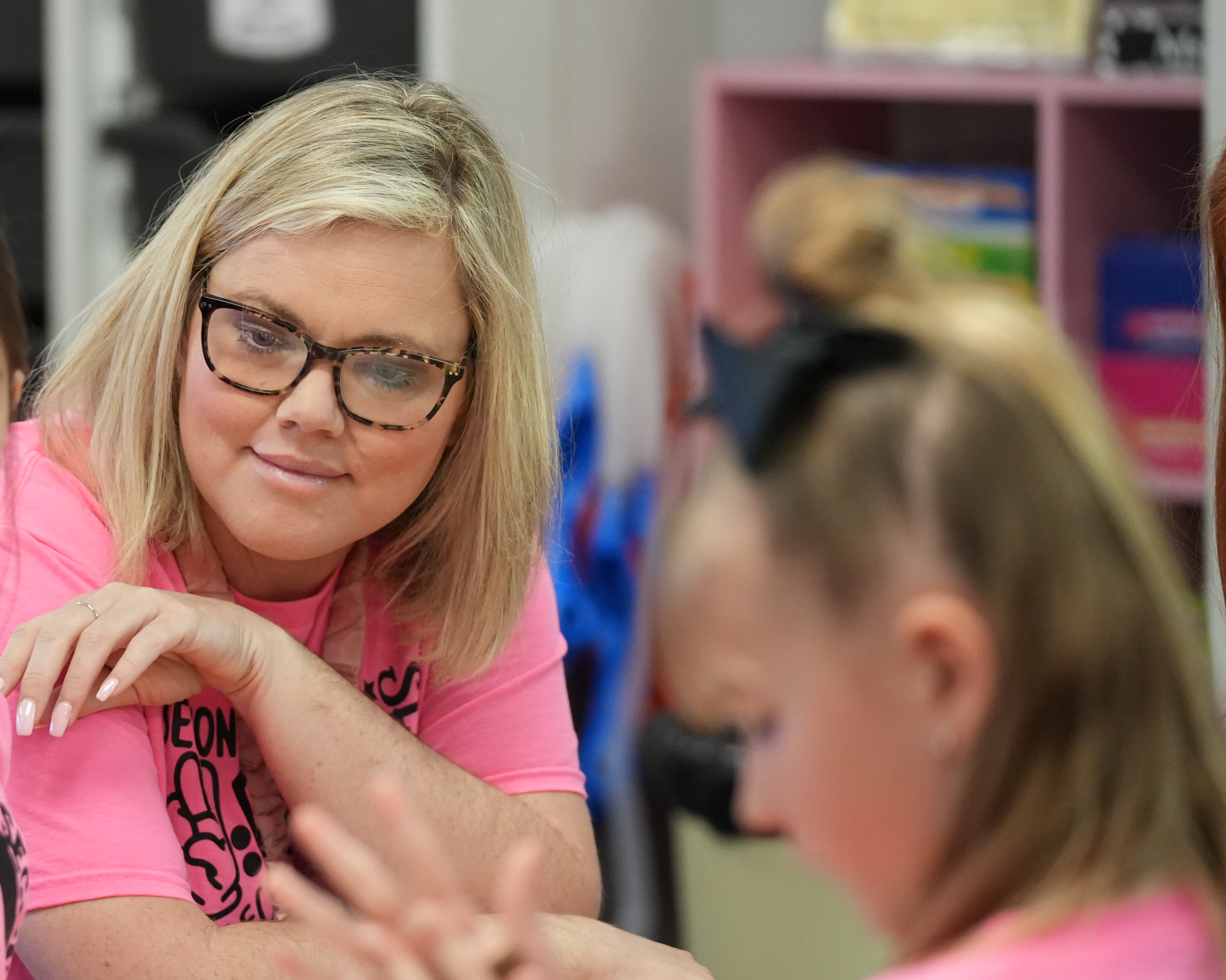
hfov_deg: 8.4
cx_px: 169
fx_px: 8309
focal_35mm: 229
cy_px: 422
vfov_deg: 6.8
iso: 3200
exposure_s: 1/250
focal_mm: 121
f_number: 2.8
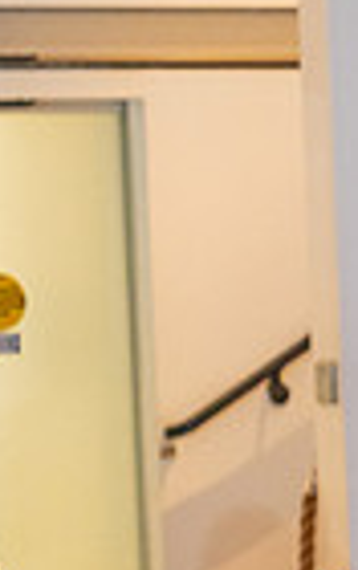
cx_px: 846
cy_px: 698
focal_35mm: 295
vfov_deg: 7.0
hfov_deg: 4.4
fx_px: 4586
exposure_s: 1/200
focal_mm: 70
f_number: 2.8
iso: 2000
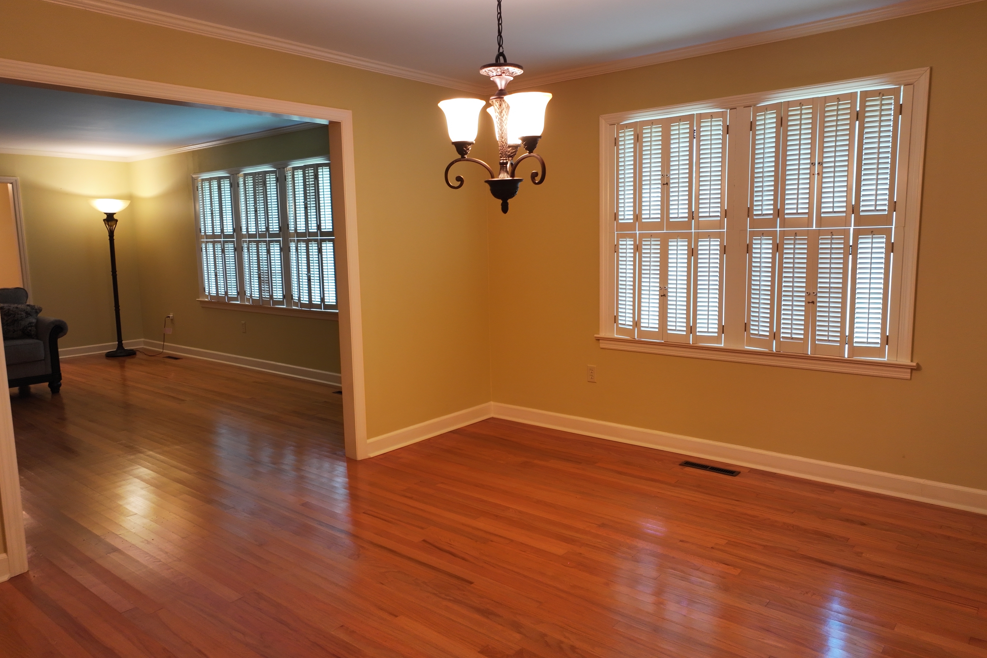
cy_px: 334
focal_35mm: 25
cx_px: 493
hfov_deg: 71.5
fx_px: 685
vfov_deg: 51.3
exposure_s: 1/15
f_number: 2.8
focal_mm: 12.29
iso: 190
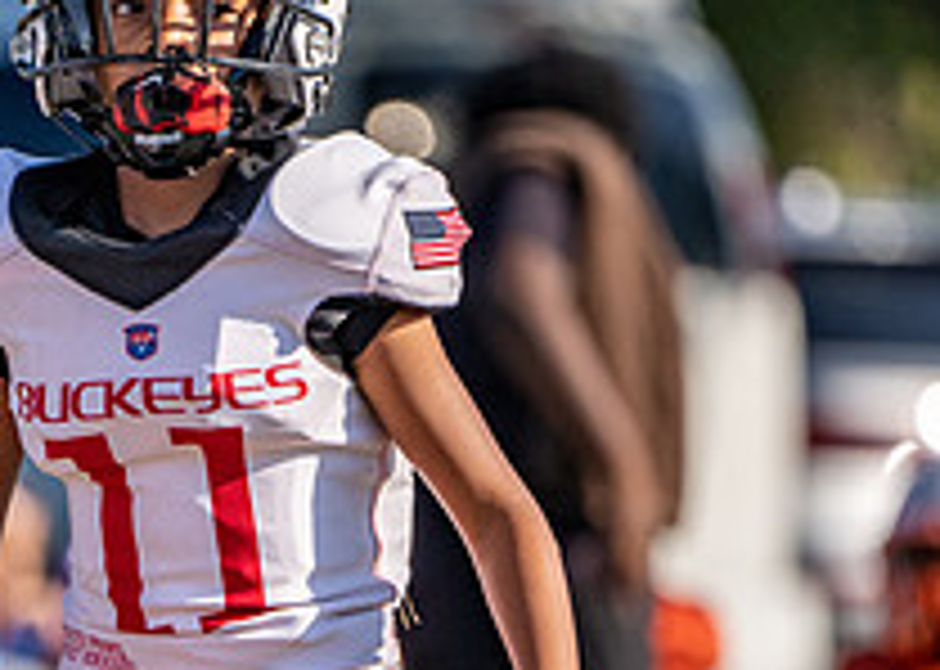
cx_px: 180
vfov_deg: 1.2
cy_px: 625
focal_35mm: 1164
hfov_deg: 1.7
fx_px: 31055
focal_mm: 400
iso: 320
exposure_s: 1/2500
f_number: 5.6
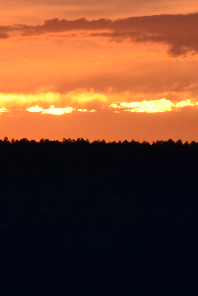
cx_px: -202
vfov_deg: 2.5
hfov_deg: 1.6
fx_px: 6943
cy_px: 64
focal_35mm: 842
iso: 400
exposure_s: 1/400
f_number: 11
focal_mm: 175
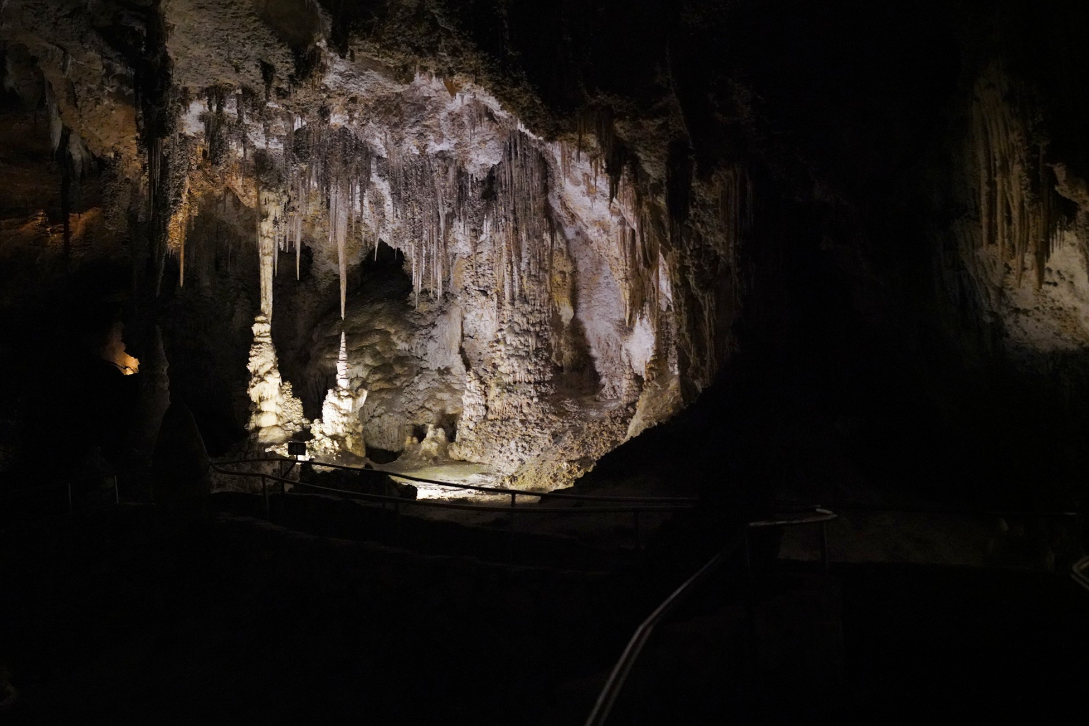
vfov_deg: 31.2
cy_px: 355
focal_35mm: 43
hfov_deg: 45.4
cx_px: 553
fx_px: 1301
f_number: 5.6
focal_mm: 42
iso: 12800
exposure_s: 1/80
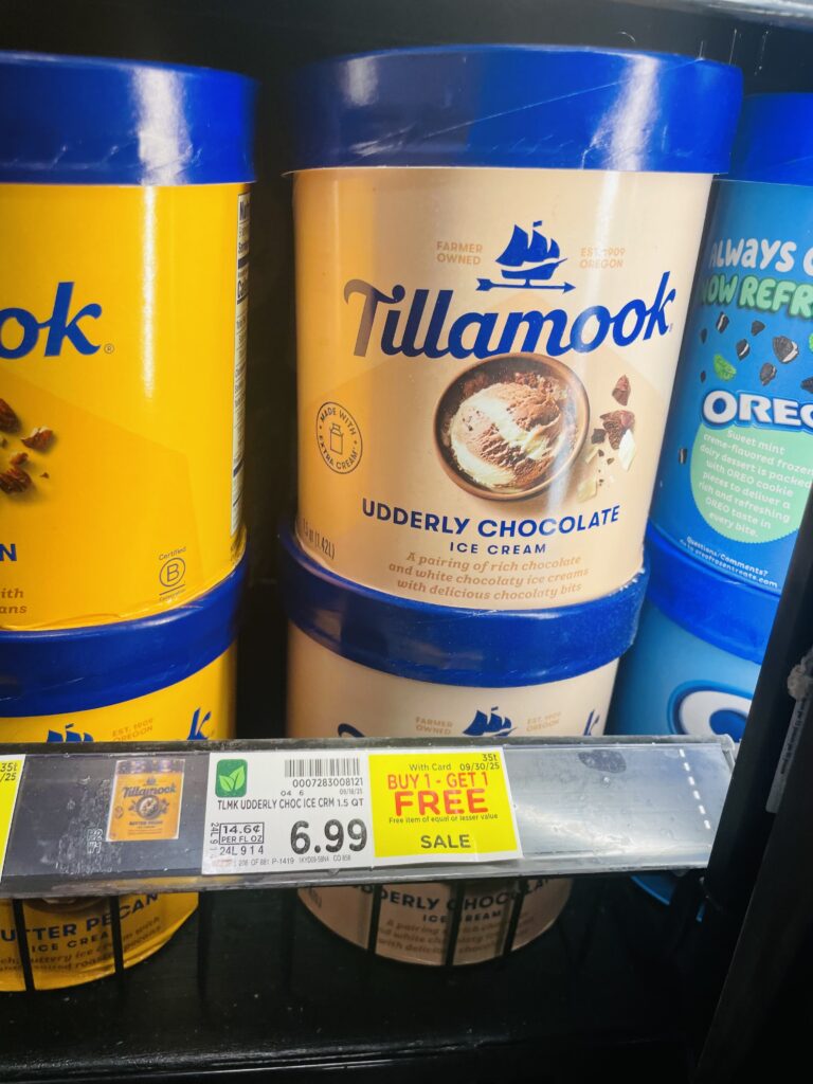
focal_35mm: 26
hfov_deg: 53.1
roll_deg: -4.7
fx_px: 814
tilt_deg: -20.1
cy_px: 542
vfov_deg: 67.3
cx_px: 406
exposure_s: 1/120
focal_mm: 4.2
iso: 64
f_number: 1.6
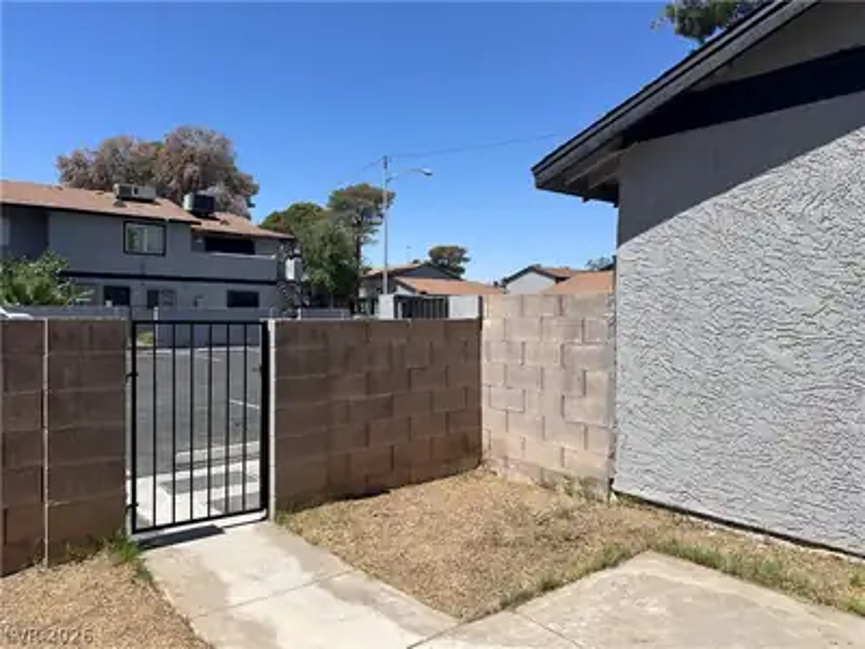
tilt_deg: -1.4
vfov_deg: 56.8
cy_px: 324
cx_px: 432
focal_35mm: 24
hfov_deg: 71.6
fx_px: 600
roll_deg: -0.1
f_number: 1.78
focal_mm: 6.86
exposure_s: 1/5848
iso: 80
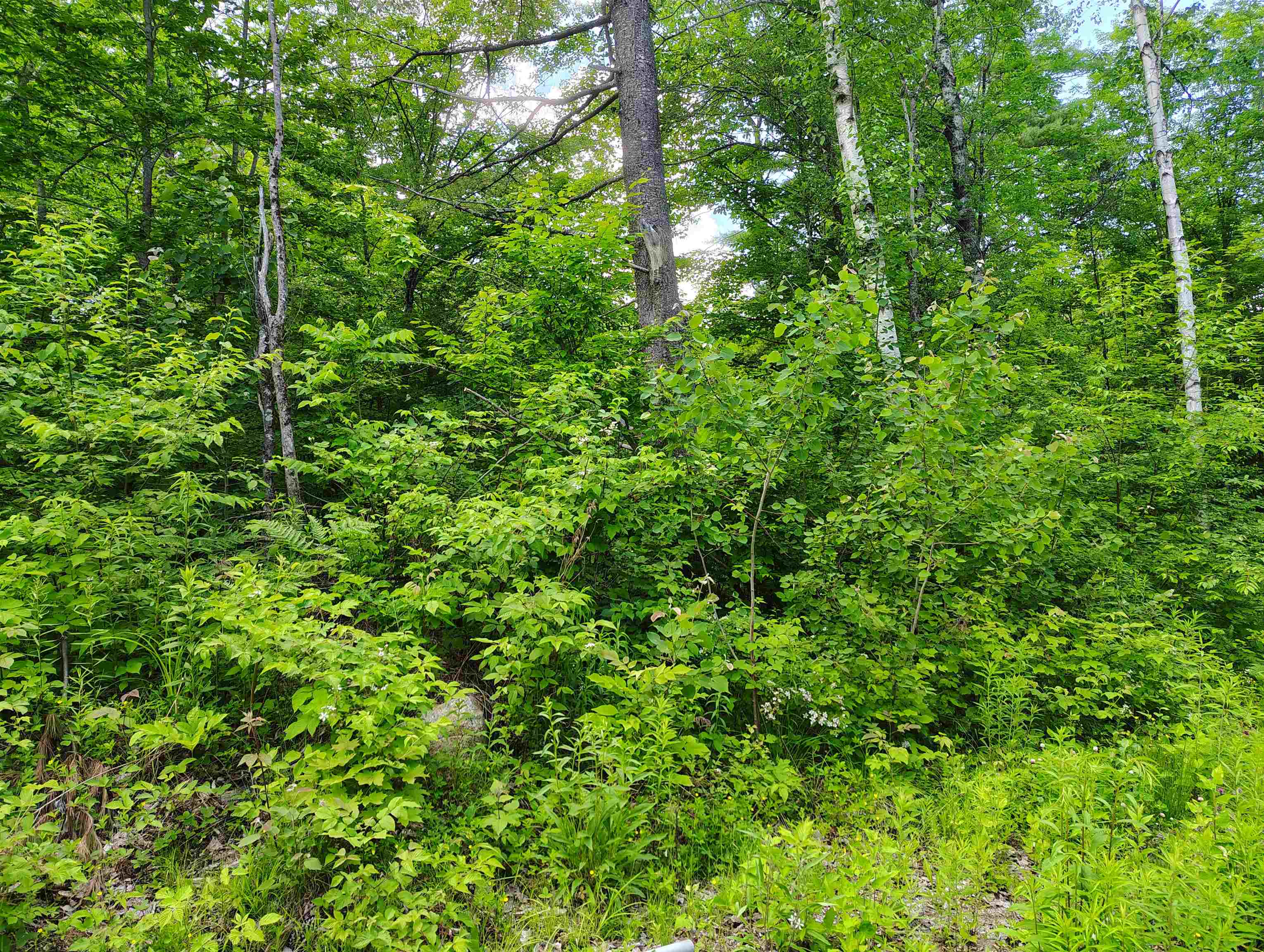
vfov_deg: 56.9
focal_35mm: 24
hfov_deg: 71.5
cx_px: 632
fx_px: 878
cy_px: 476
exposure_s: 1/120
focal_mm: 5.56
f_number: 1.8
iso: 181
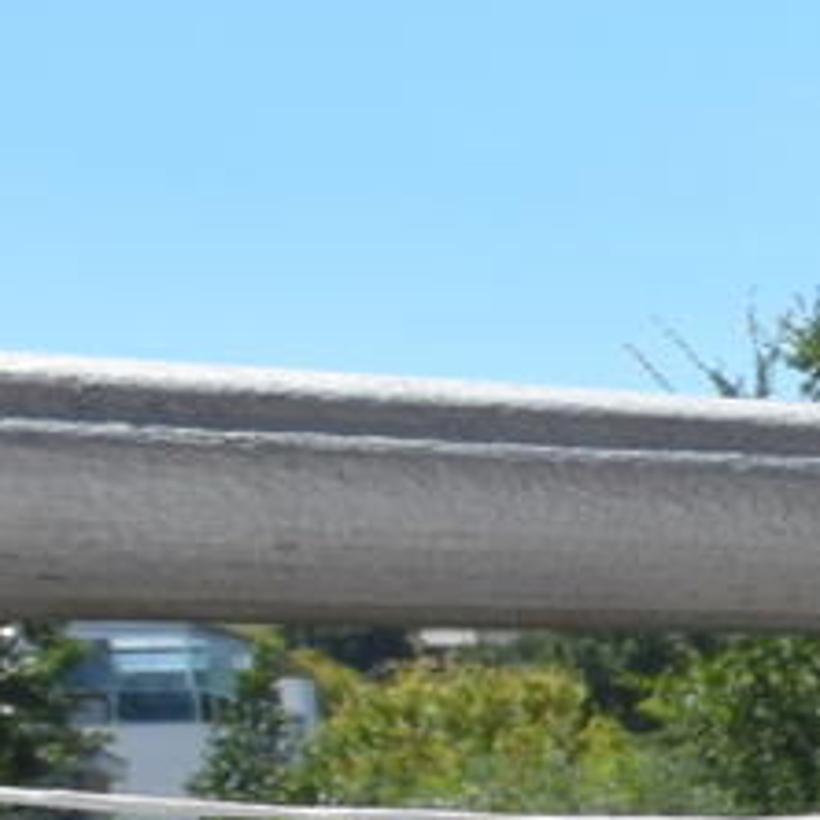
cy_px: 1053
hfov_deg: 8.4
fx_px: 3698
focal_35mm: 138
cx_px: 3062
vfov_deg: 12.3
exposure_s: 1/400
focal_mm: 10
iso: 200
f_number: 10
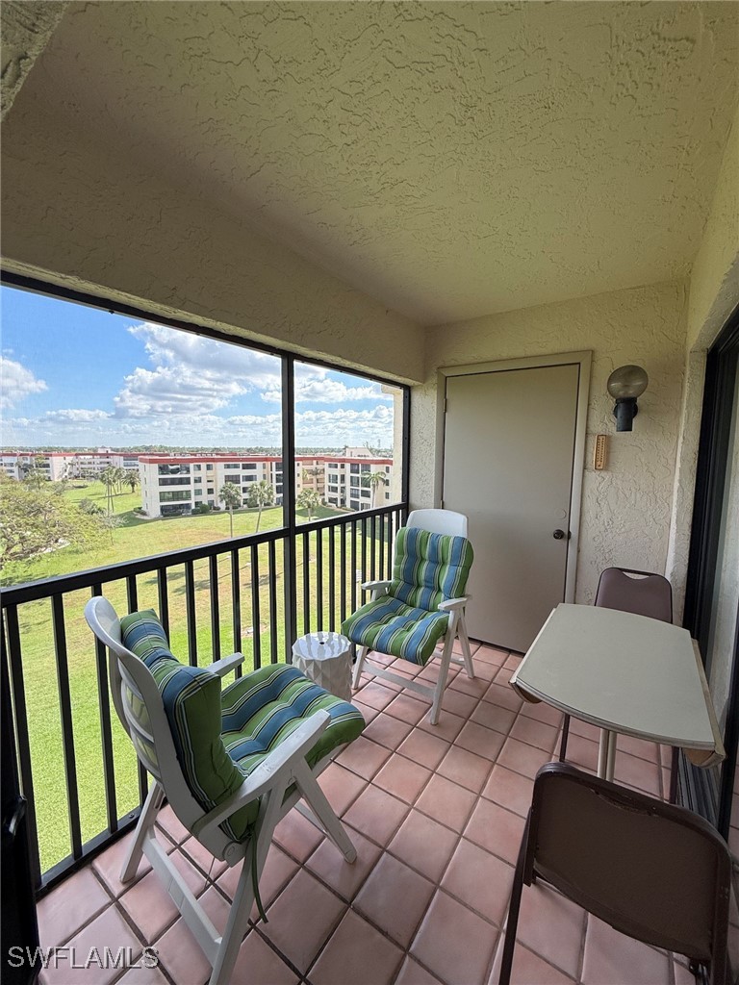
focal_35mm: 14
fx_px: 399
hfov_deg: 85.7
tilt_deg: -4.9
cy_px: 492
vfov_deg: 102.1
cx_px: 370
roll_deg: -0.6
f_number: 2.2
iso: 64
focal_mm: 2.22
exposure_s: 1/590
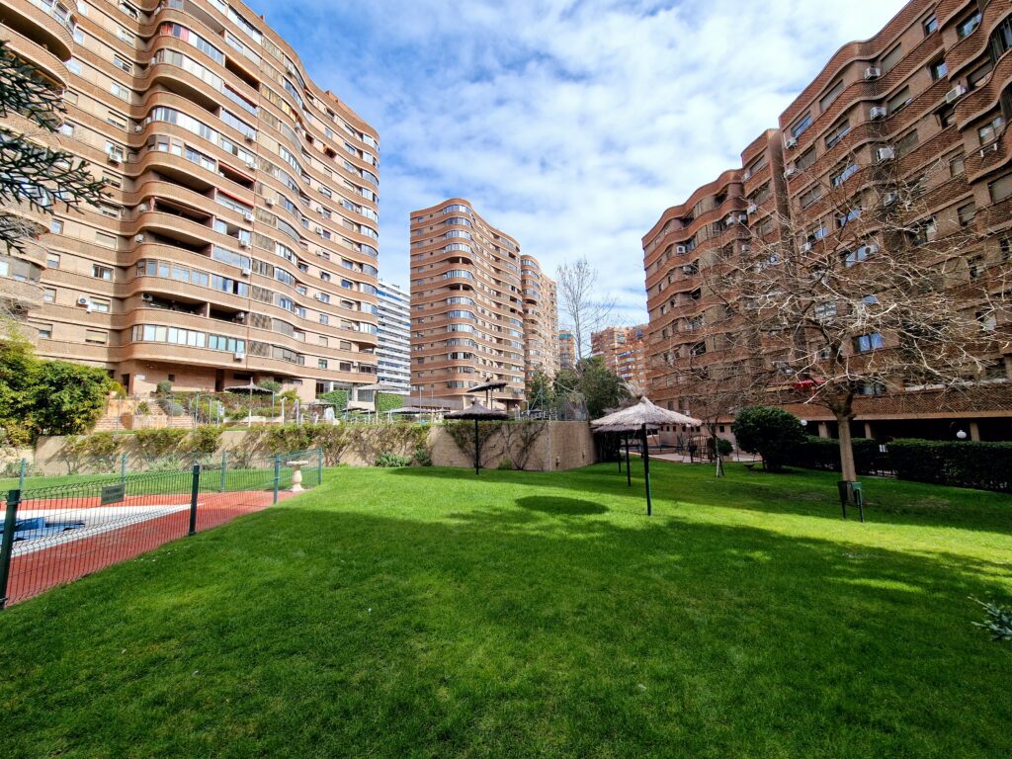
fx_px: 380
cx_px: 506
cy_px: 380
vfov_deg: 89.9
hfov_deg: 106.2
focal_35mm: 13
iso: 50
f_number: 2.2
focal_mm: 2.2
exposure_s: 1/1708
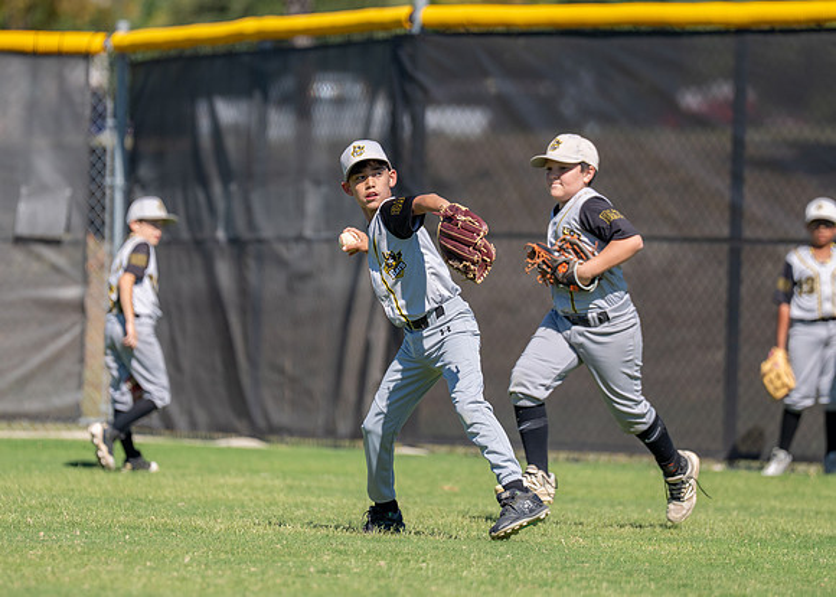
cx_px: 416
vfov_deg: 4.6
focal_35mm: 315
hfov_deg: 6.4
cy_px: 265
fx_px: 7474
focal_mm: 200
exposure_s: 1/2500
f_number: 2.8
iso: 100
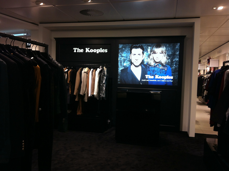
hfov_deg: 52.7
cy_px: 86
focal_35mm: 35
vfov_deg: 40.6
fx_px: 231
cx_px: 114
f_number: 2.8
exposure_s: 1/30
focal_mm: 3.9
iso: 80
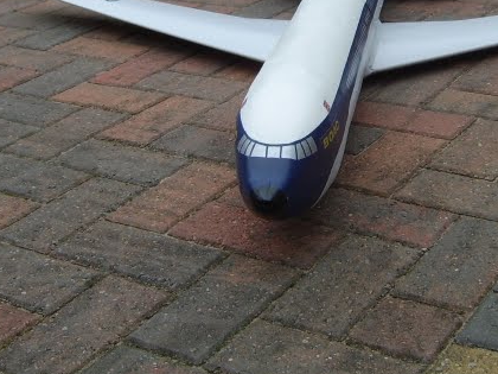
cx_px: 292
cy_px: 78
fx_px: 849
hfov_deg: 32.6
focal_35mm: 59
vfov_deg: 24.4
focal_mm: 8.13
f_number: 4
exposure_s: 1/148
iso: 50
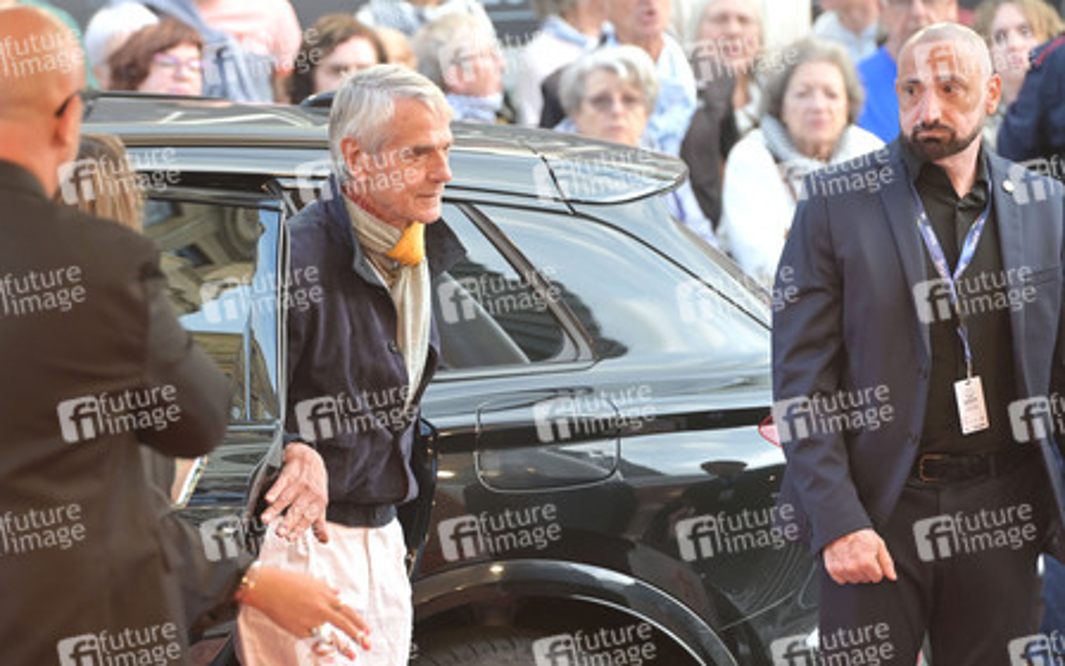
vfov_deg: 6.4
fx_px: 5950
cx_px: 531
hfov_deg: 10.2
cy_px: 354
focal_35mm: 205
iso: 1600
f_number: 5
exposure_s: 1/500
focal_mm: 200
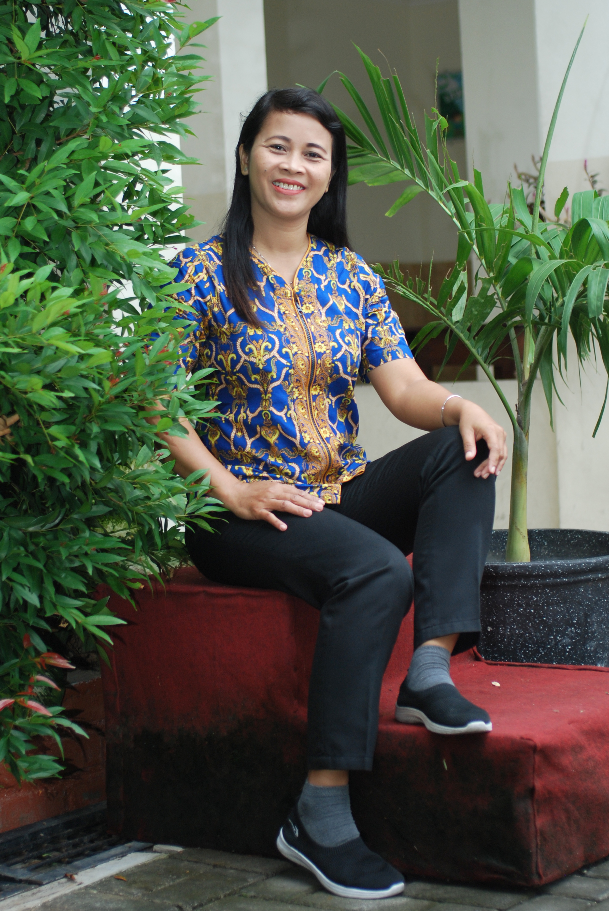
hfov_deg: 19.8
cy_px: 441
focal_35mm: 69
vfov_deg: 29.2
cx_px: 293
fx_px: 1746
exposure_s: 1/100
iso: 200
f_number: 2.8
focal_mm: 44
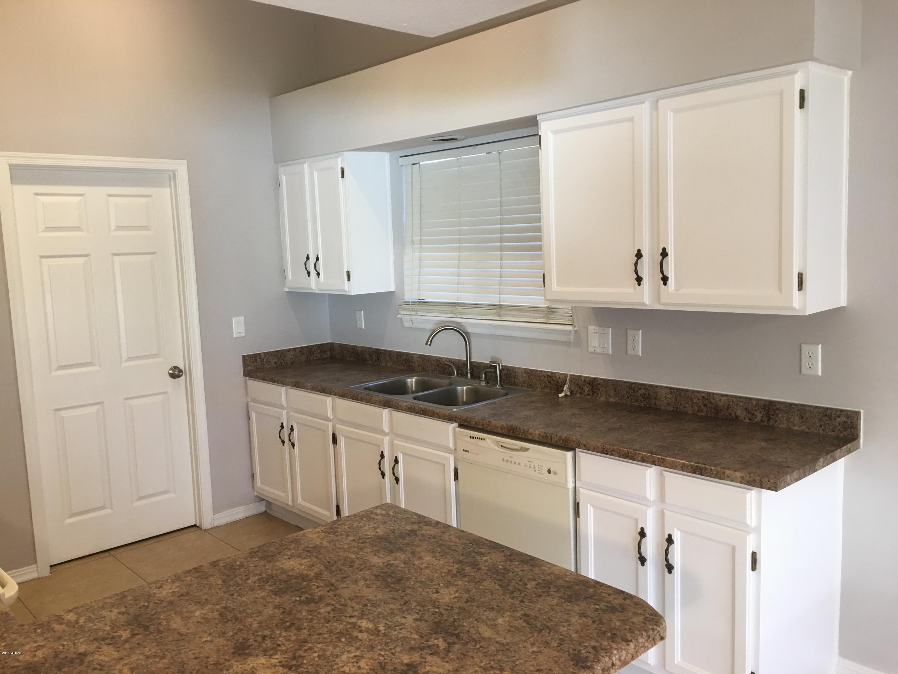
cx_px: 449
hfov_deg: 61.7
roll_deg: +2.8
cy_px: 337
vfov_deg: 48.2
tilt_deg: -4.3
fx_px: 752
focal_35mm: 29
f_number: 2.2
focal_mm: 4.15
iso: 40
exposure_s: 1/15
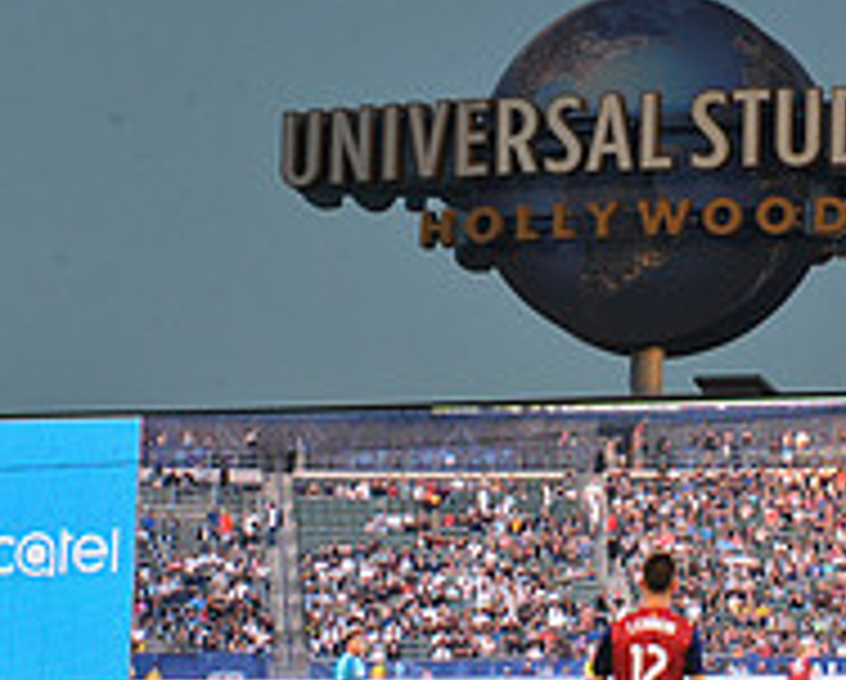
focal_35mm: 448
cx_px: 657
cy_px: 626
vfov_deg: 3.5
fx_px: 11235
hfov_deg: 4.3
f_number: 11
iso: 800
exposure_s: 1/500
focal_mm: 155
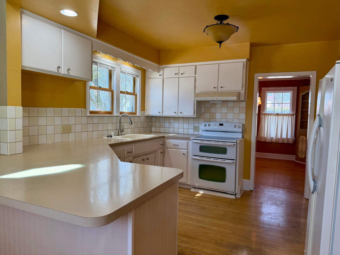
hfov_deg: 71.6
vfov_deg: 56.8
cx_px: 170
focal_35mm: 24
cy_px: 128
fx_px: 236
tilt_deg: -3.4
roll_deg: -0.1
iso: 125
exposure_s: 1/214
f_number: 1.78
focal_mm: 6.76
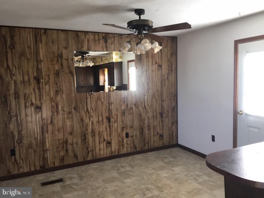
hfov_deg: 61.7
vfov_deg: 48.2
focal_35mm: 29
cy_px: 99
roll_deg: +2.0
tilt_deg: -7.1
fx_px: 221
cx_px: 132
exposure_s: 1/30
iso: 50
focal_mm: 4.15
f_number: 2.2
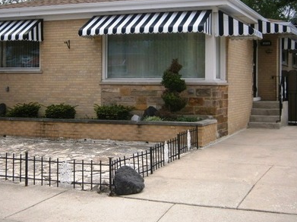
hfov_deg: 32.6
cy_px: 88
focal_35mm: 59
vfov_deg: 24.8
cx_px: 125
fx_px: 506
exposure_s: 1/1250
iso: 80
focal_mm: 6.4
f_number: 3.1
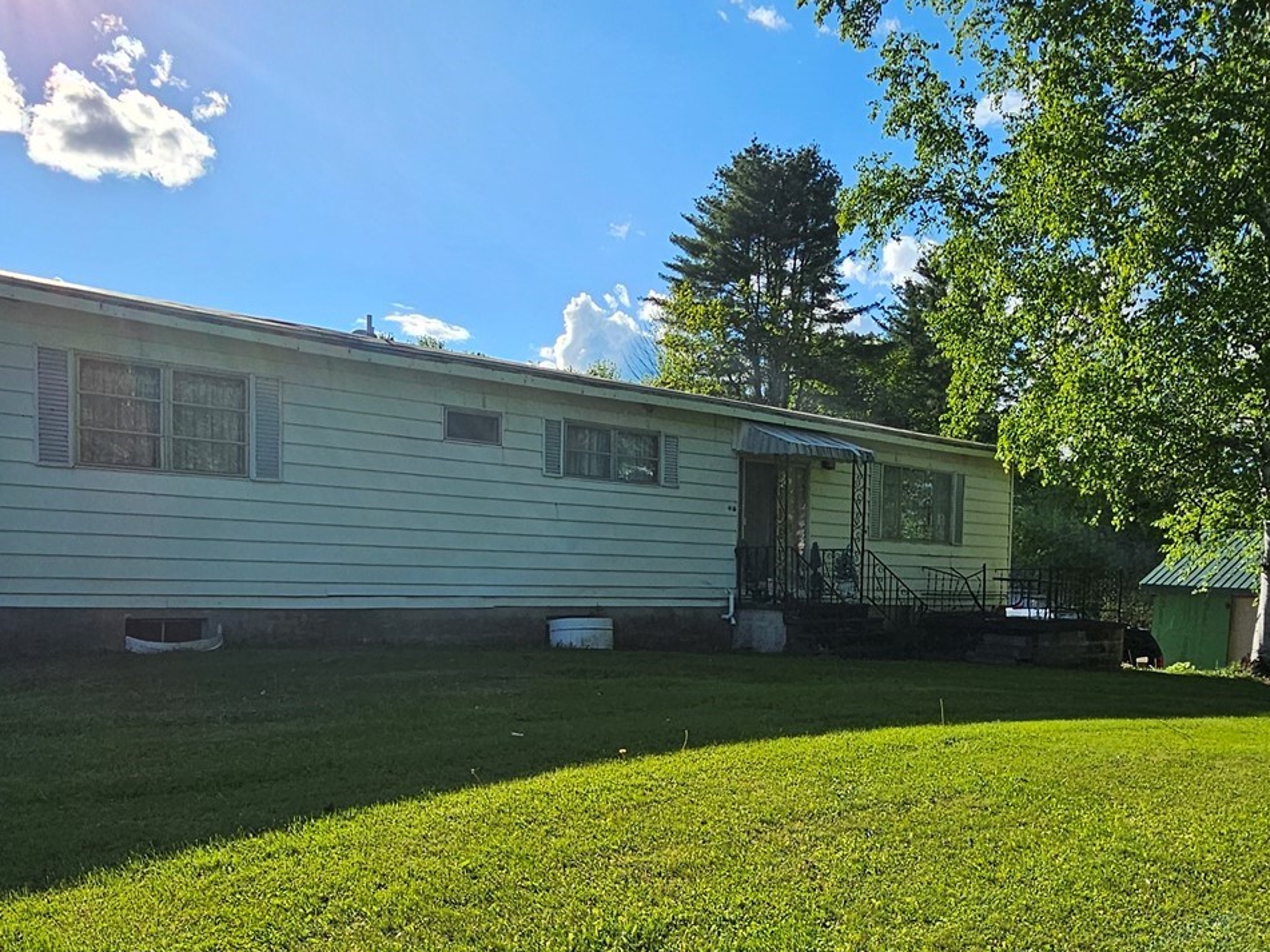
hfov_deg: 63.4
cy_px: 673
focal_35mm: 28
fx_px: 1027
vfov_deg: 48.4
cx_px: 658
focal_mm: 2.2
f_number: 2.2
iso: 50
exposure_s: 1/3220
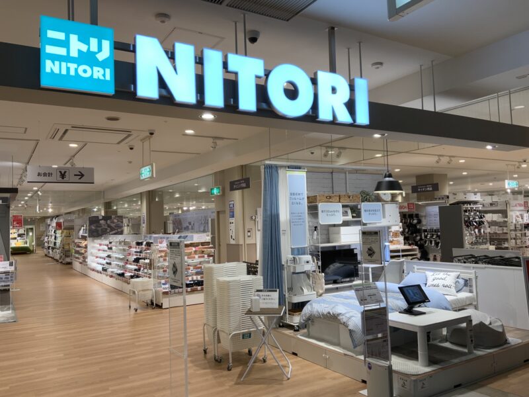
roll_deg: +1.8
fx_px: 443
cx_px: 264
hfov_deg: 61.7
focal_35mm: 29
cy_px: 198
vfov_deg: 48.2
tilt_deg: +3.9
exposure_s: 1/120
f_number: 1.8
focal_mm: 3
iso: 40
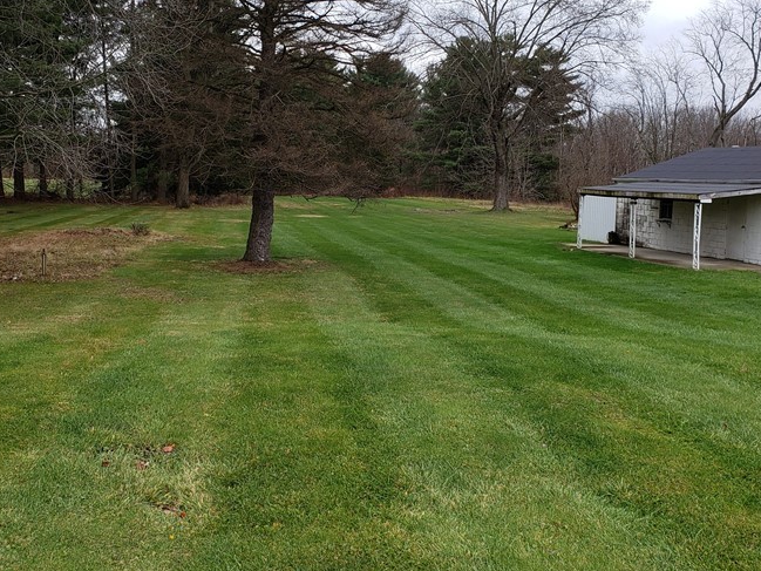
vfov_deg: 35.1
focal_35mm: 41
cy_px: 260
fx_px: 902
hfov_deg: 45.5
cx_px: 300
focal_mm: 4.3
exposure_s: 1/206
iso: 50
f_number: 2.4
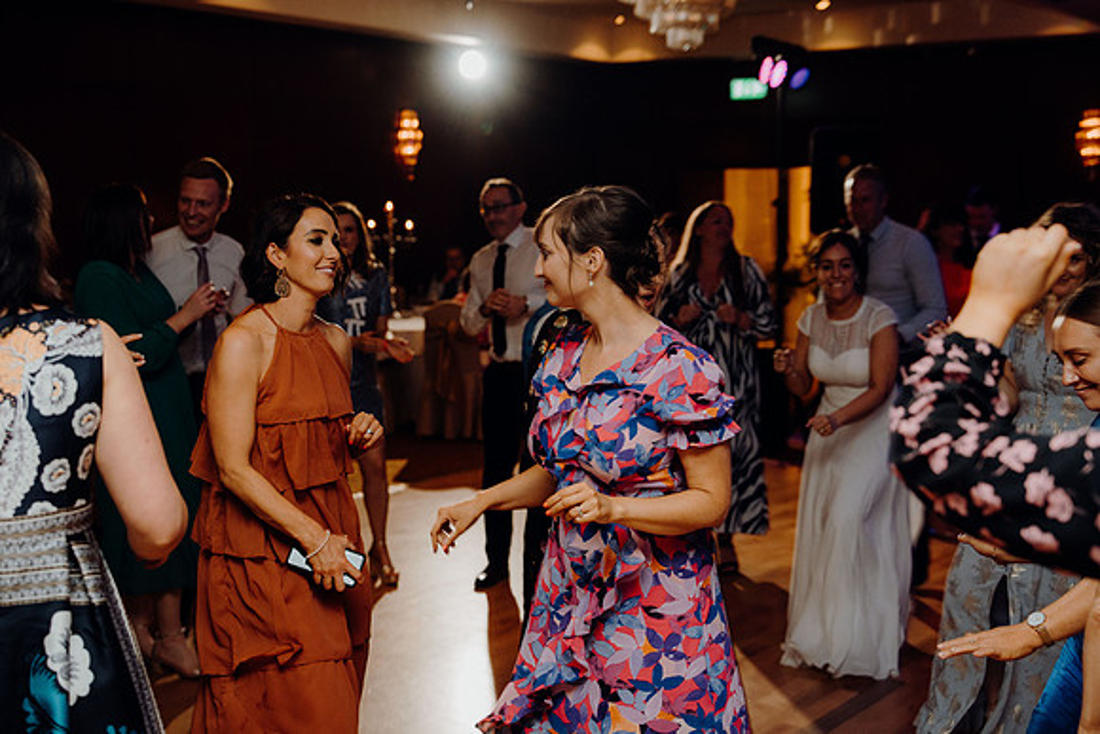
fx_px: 1436
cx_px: 550
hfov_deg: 41.9
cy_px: 367
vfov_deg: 28.7
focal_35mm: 47
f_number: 2.8
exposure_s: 1/160
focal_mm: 47
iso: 1250
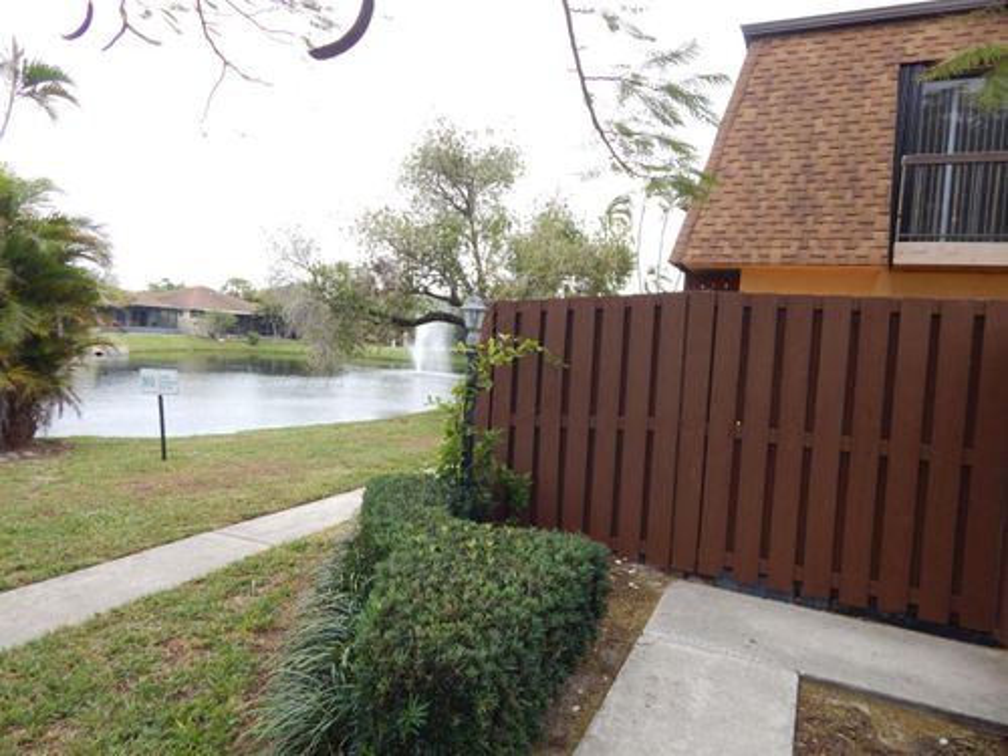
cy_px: 378
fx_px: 641
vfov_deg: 61.1
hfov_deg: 76.4
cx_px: 504
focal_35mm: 22
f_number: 3
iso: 125
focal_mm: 4
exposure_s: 1/320
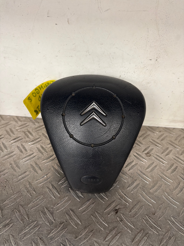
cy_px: 123
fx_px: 170
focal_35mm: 24
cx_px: 92
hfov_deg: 56.8
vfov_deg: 71.6
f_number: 1.78
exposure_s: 1/100
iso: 250
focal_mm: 6.76
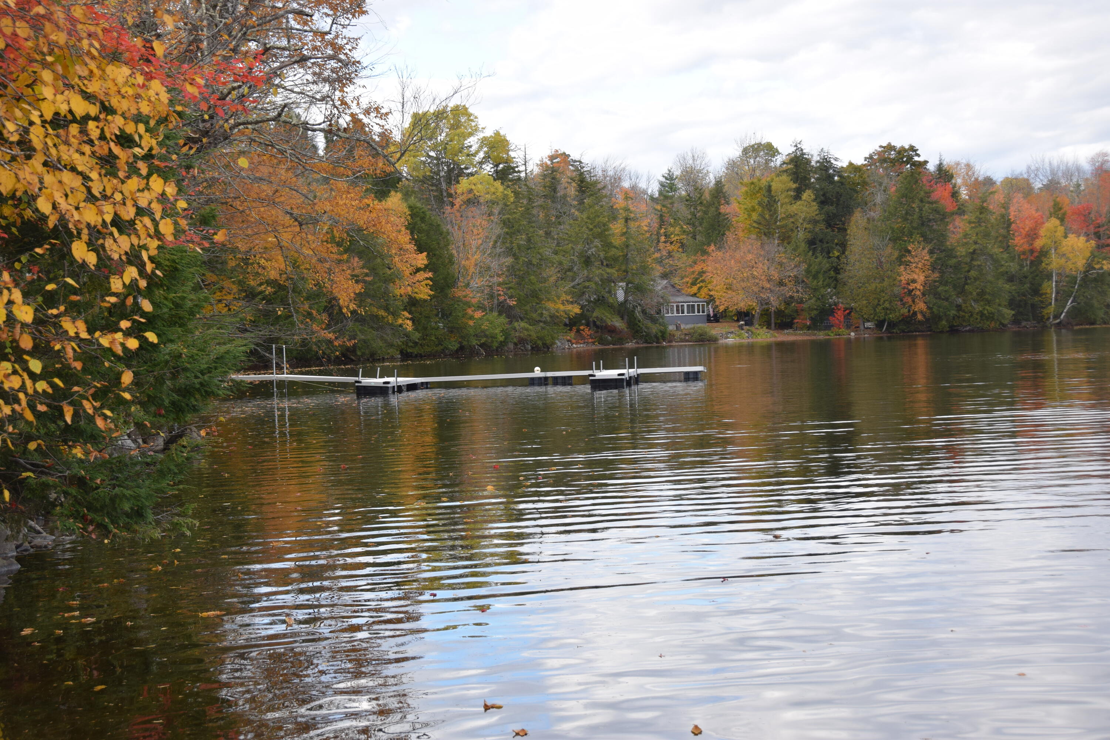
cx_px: 555
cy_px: 370
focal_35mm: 60
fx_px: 1850
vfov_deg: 22.6
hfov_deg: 33.4
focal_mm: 40
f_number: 8
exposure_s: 1/250
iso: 250
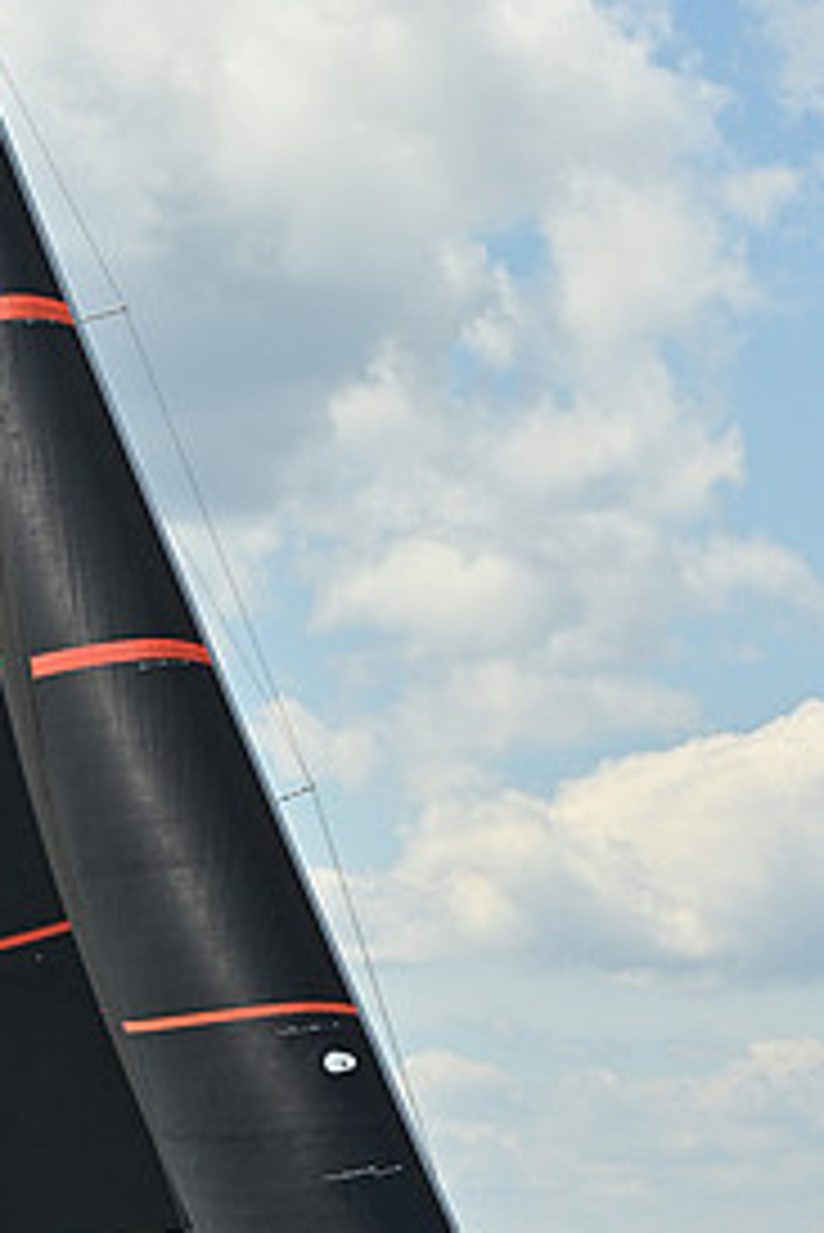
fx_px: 6686
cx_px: 133
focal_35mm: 195
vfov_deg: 10.5
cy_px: 544
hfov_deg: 7.0
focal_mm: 92
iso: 250
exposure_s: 1/1250
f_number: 8
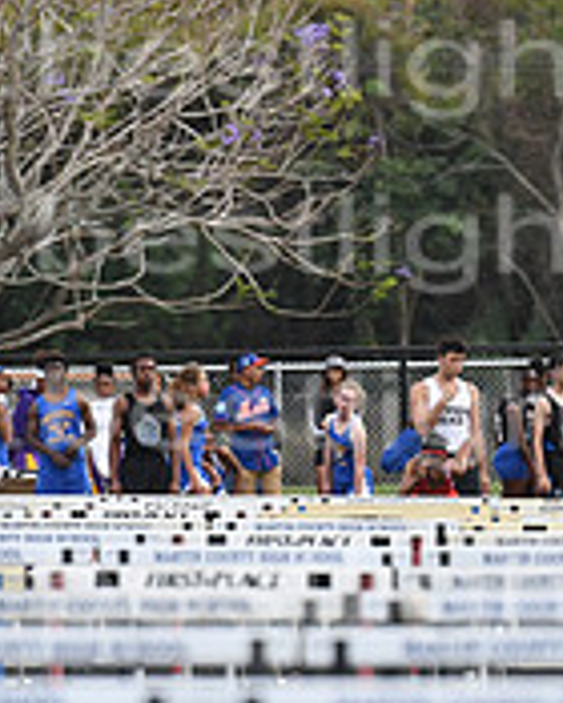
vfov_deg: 2.1
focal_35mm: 936
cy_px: 508
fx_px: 19495
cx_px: 575
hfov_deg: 1.7
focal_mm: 200
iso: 800
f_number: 4
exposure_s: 1/1600
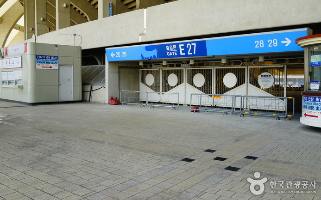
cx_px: 161
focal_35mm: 36
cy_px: 94
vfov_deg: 35.3
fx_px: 315
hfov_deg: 54.0
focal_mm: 35
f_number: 4
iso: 100
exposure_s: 1/80
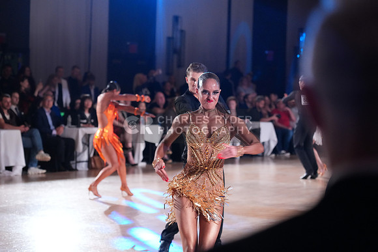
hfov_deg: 19.5
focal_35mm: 105
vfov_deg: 13.0
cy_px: 126
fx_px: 1103
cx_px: 189
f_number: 4
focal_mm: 105
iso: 5000
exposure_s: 1/400
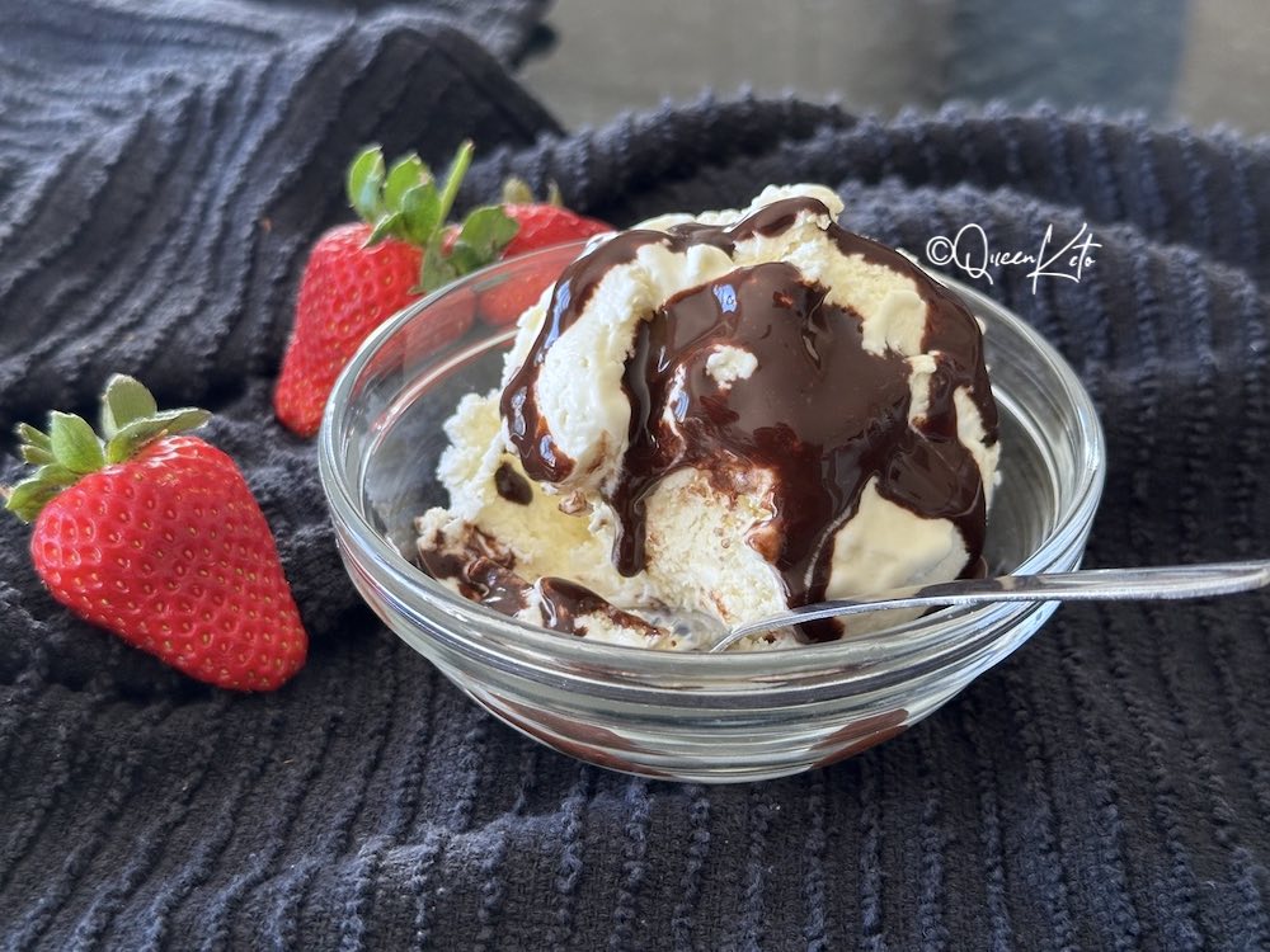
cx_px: 635
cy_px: 476
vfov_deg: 30.3
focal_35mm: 48
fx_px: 1761
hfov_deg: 39.7
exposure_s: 1/110
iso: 80
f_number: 1.78
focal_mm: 6.86
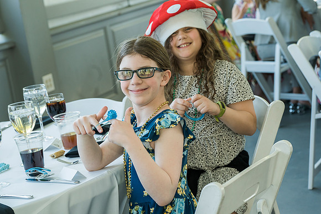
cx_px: 160
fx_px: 874
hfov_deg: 20.8
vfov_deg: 14.0
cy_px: 107
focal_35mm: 98
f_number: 7.1
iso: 800
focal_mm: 98
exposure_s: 1/160
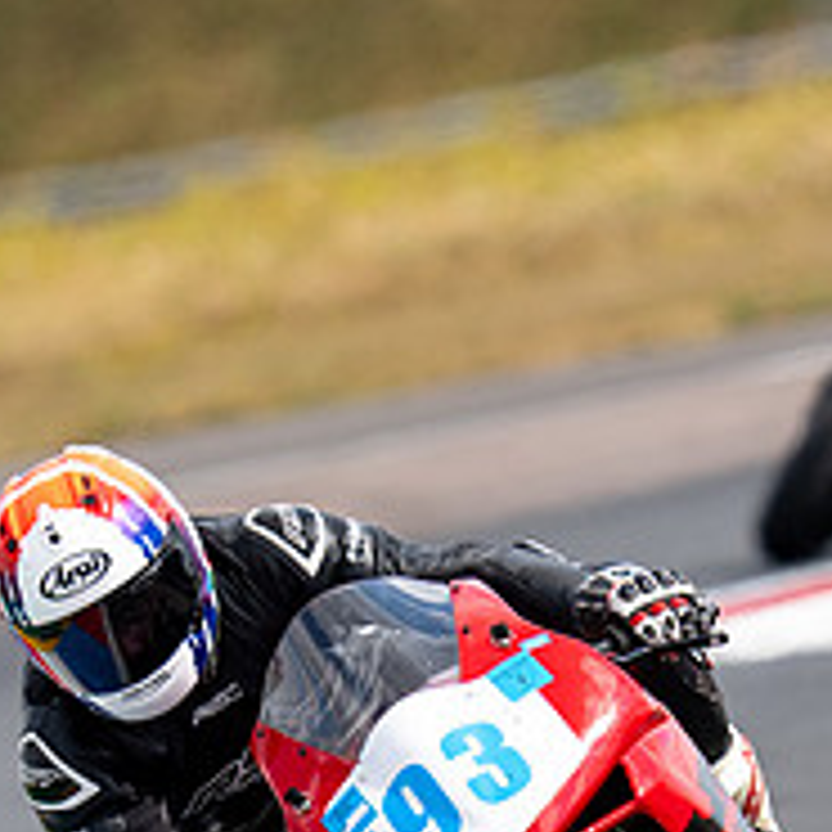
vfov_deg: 1.2
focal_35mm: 1482
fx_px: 40299
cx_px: 472
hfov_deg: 1.2
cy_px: 778
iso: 64
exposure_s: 1/400
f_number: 4.5
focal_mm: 400
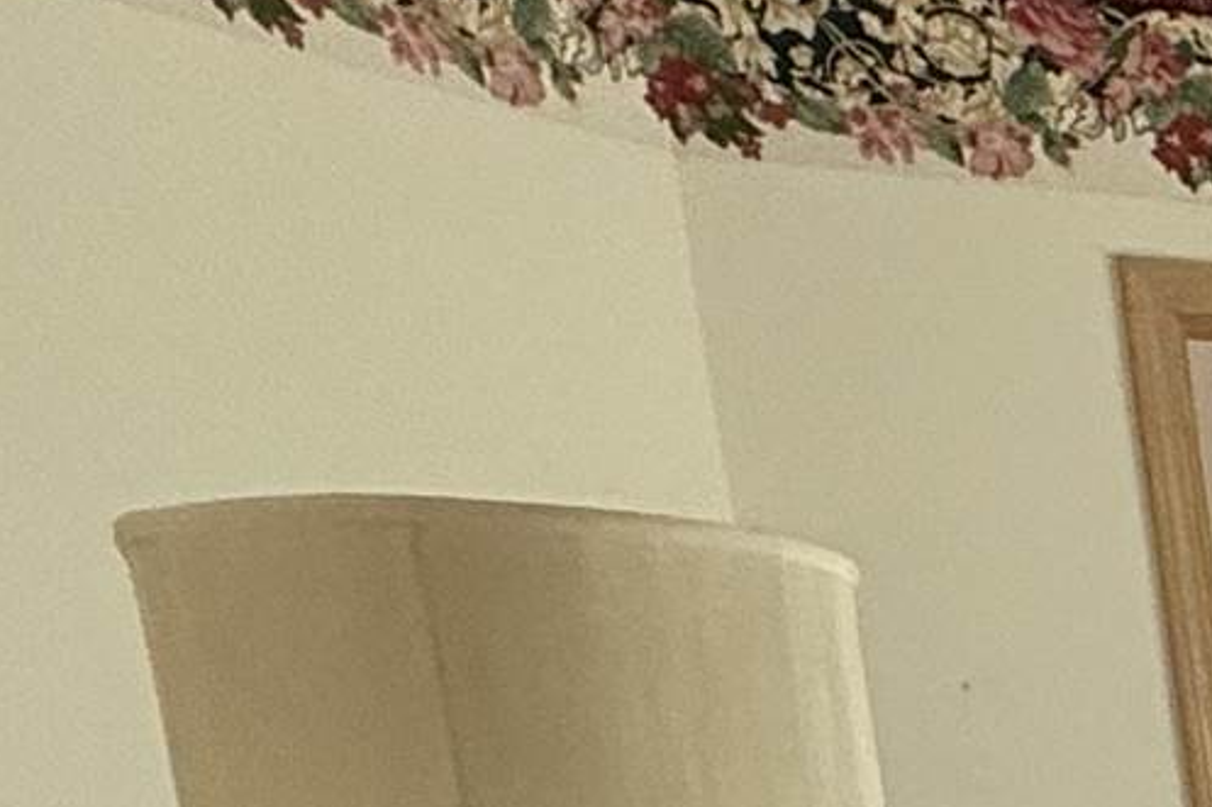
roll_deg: +1.3
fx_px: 3029
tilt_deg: -15.6
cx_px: 2517
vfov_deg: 12.8
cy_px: 1721
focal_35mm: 90
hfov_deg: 16.4
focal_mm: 2.22
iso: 125
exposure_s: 1/120
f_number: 2.2
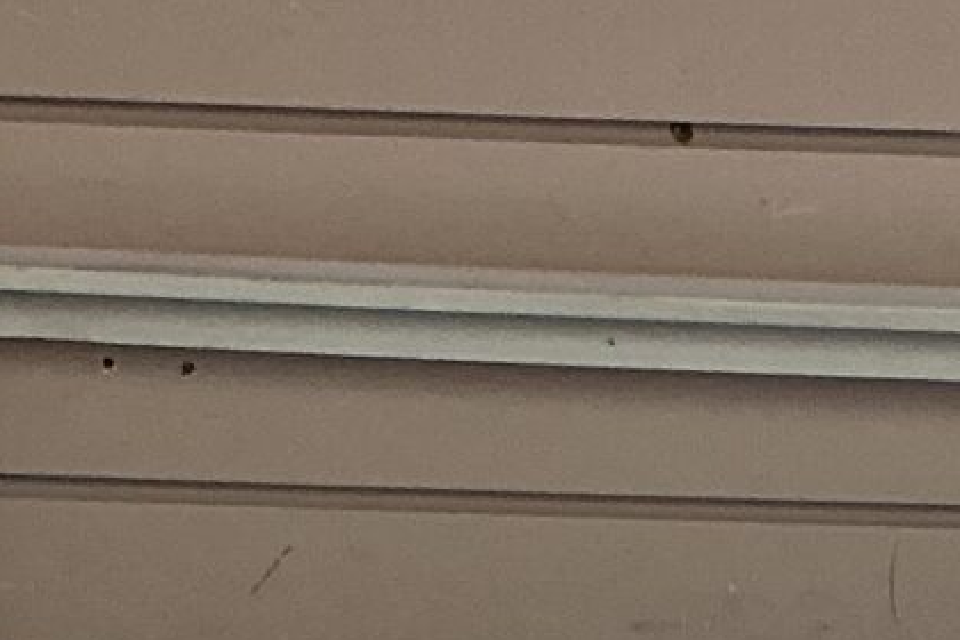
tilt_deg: -28.8
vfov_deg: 7.1
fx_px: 4906
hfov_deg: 11.1
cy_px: 1385
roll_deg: -2.3
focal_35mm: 184
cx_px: 1001
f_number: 1.8
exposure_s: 1/60
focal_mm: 3
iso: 50
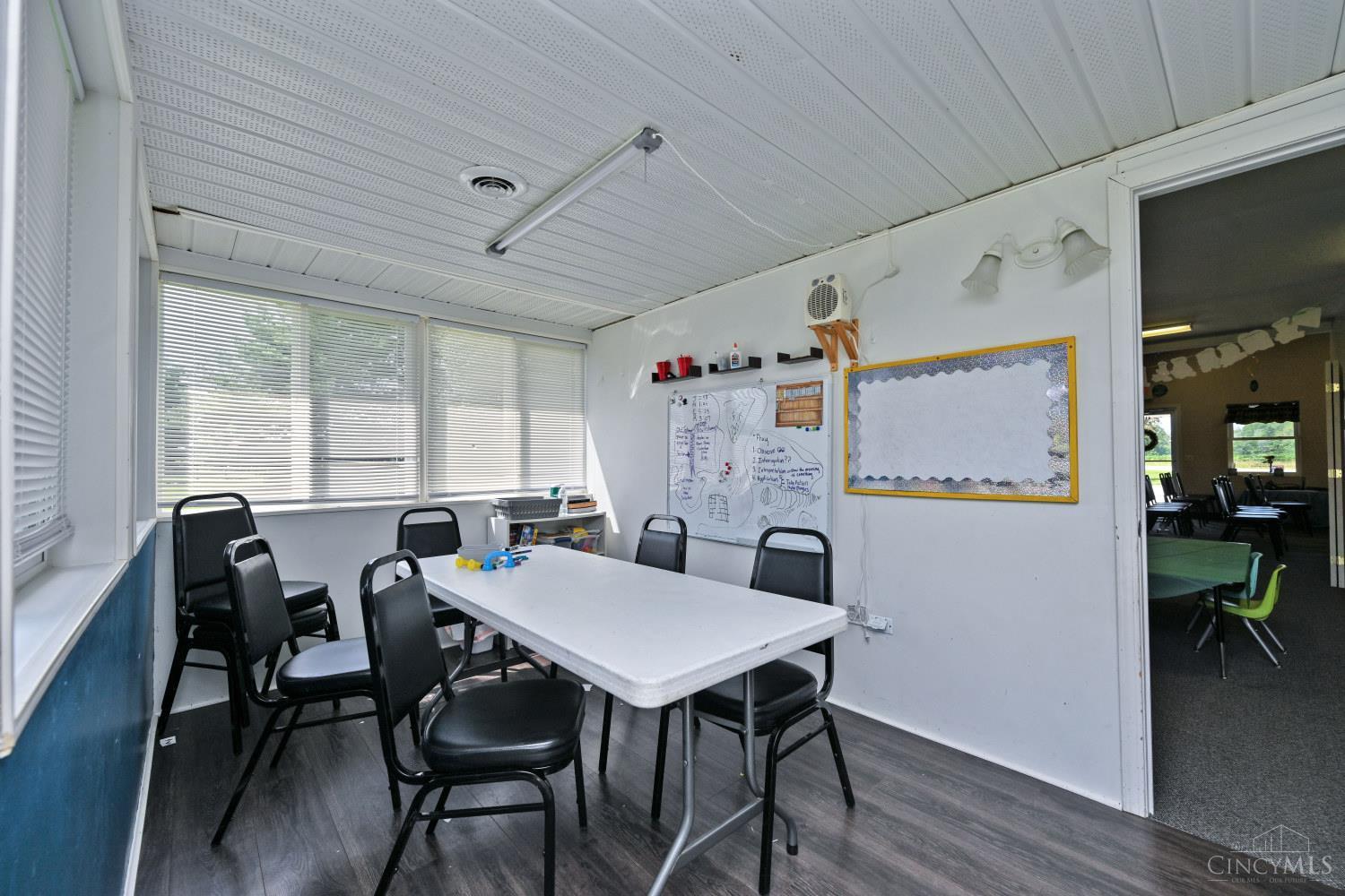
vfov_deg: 81.2
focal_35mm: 14
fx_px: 523
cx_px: 672
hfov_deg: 104.3
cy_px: 448
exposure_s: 1/160
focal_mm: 14
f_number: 6.3
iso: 100
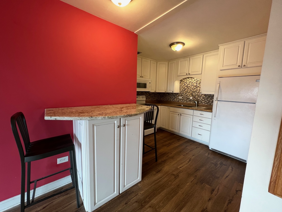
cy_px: 106
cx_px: 141
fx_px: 106
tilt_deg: -8.6
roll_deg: -1.3
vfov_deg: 89.9
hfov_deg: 106.2
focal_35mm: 13
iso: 125
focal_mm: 1.57
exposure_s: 1/60
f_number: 1.8
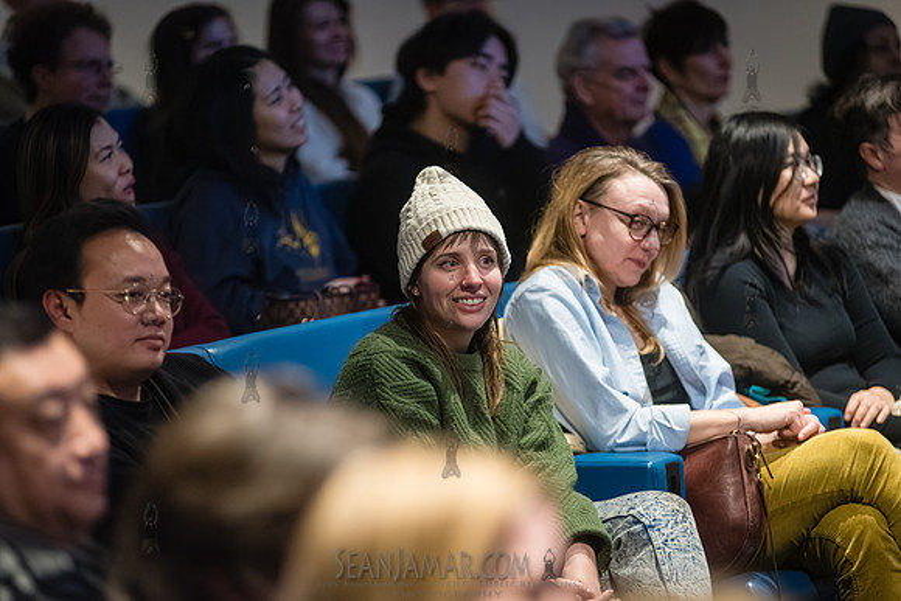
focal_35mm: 185
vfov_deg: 7.4
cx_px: 450
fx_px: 4631
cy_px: 300
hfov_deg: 11.1
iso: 6400
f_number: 3.2
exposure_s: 1/250
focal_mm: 185
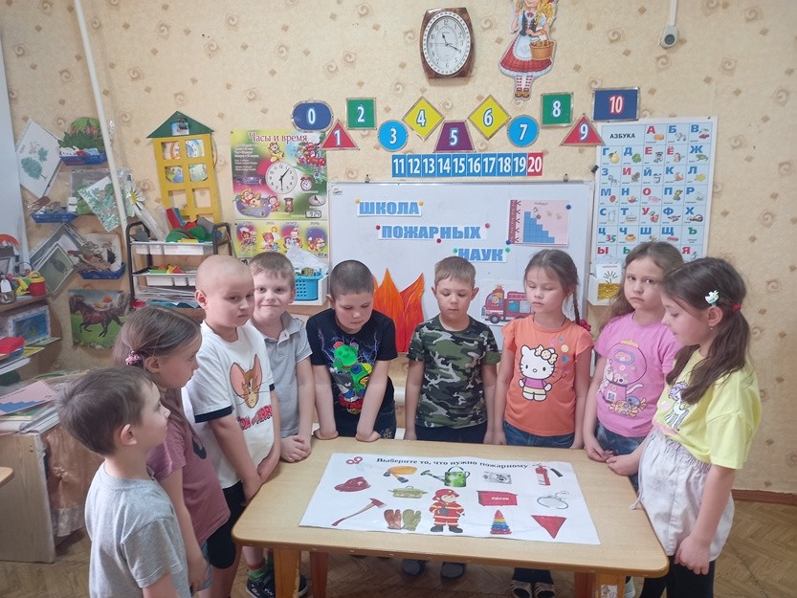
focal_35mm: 25
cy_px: 299
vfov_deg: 54.9
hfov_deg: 69.4
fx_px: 576
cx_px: 398
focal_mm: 4.6
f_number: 2
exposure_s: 1/33.3
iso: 160
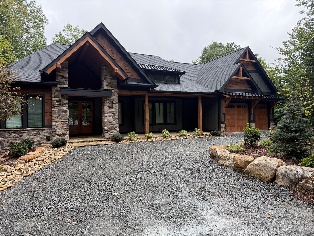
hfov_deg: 71.6
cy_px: 118
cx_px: 157
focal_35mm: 24
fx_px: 218
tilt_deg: -0.1
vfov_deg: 56.8
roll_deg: +1.6
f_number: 1.78
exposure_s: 1/1075
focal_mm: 6.76
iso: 100
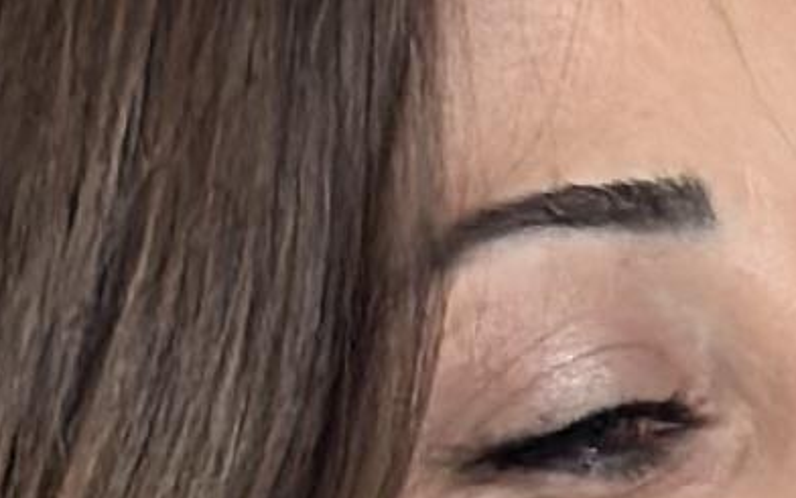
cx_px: 1109
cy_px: 3153
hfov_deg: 4.0
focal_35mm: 524
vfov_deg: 2.4
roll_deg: +5.7
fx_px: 11367
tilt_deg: -17.2
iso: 200
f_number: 1.78
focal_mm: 6.86
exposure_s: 1/60
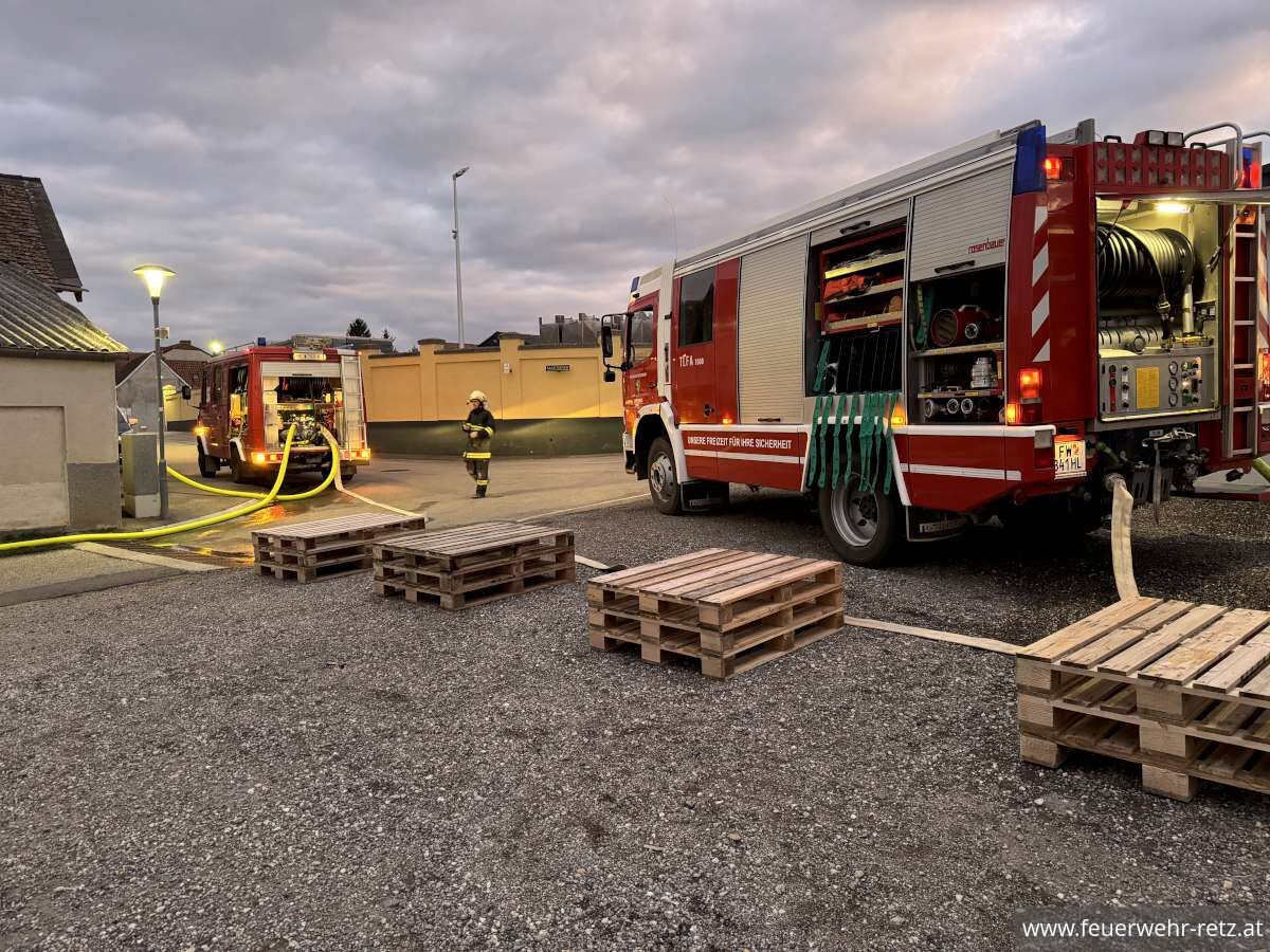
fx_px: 881
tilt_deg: -3.0
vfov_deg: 56.8
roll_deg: +1.5
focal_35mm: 24
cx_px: 635
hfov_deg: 71.6
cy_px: 476
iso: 800
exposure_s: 1/43
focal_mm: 6.76
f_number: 1.78
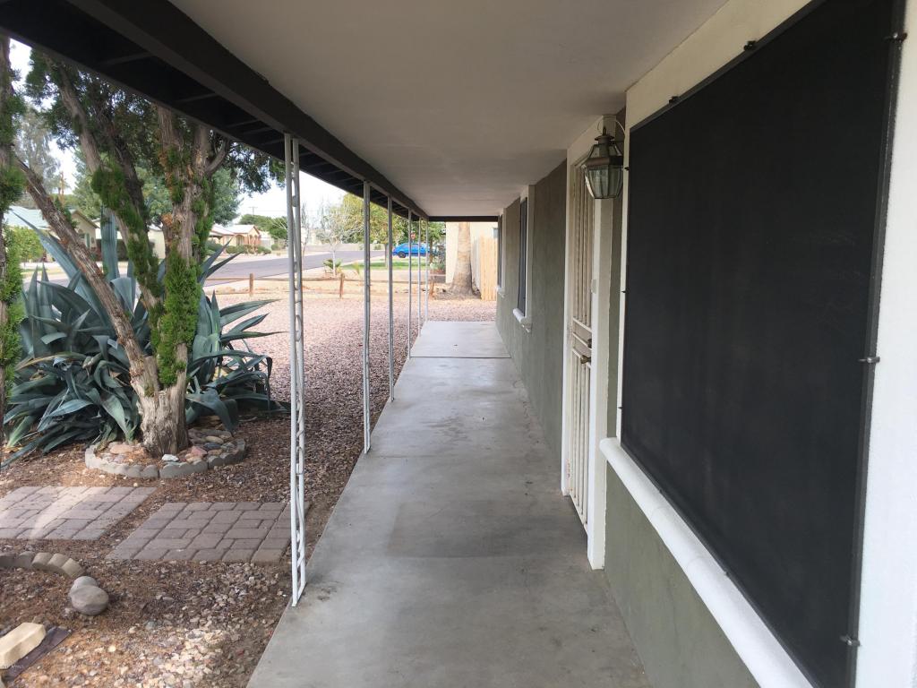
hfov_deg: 61.7
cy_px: 344
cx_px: 458
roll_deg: -0.3
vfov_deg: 48.2
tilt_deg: -6.2
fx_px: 768
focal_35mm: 29
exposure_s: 1/407
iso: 25
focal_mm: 4.15
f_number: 2.2
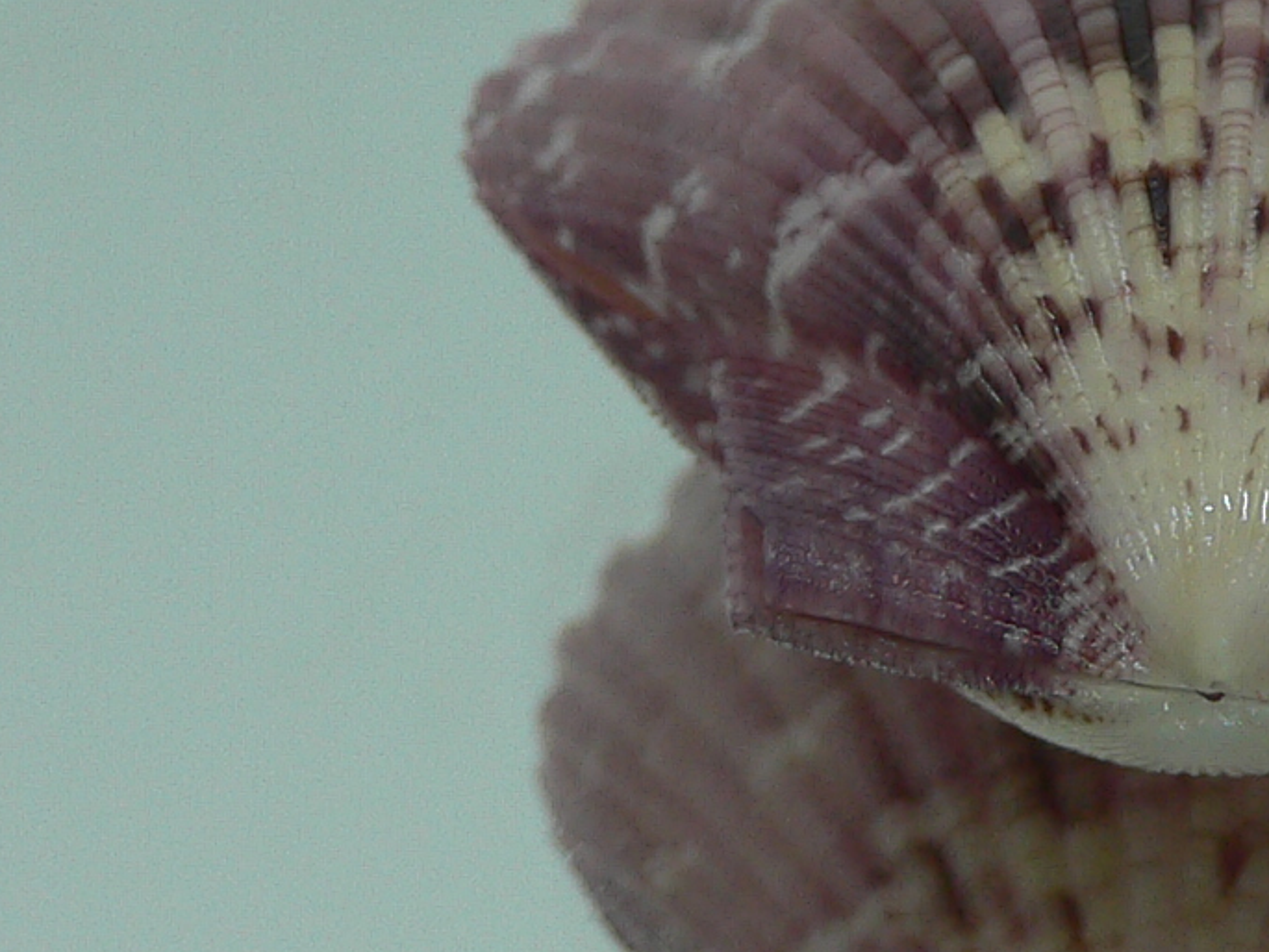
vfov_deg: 14.4
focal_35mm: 103
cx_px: 1232
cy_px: 509
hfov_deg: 18.6
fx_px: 3777
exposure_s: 1/60
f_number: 2.8
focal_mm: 4.6
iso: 80
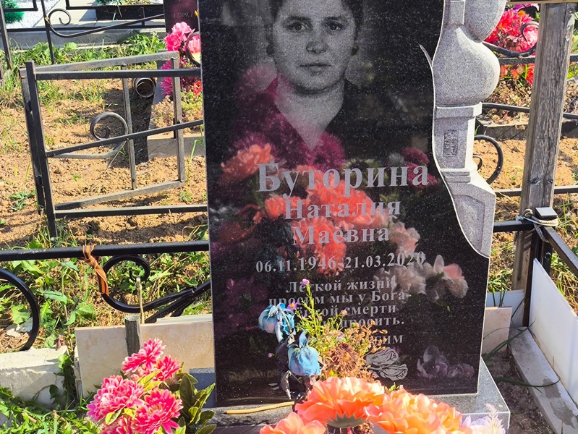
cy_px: 217
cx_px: 289
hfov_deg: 38.2
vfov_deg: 29.1
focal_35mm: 50
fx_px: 835
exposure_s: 1/983
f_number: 1.7
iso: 50
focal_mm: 4.71
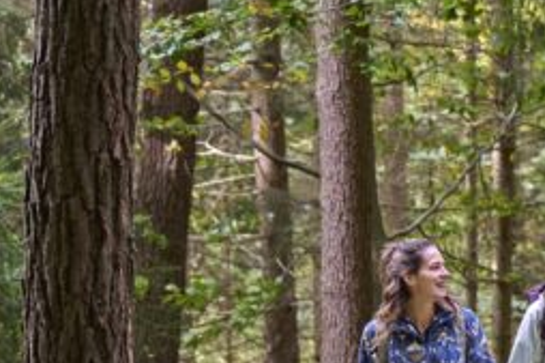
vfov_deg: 6.4
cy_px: 372
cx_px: 616
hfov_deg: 9.6
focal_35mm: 212
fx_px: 3207
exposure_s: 1/125
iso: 500
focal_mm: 70
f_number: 3.5
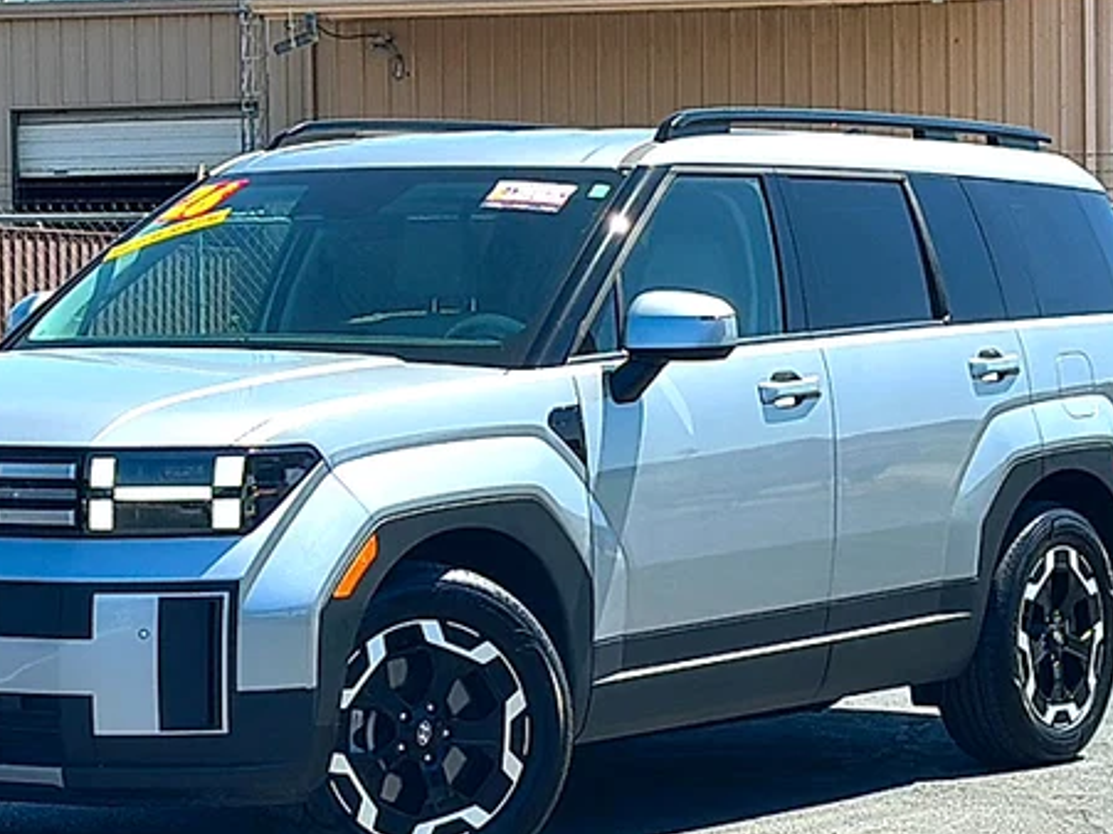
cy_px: 497
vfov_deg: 14.2
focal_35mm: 104
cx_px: 412
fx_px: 3343
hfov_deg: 18.9
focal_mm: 6.86
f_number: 1.78
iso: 80
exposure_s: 1/2907
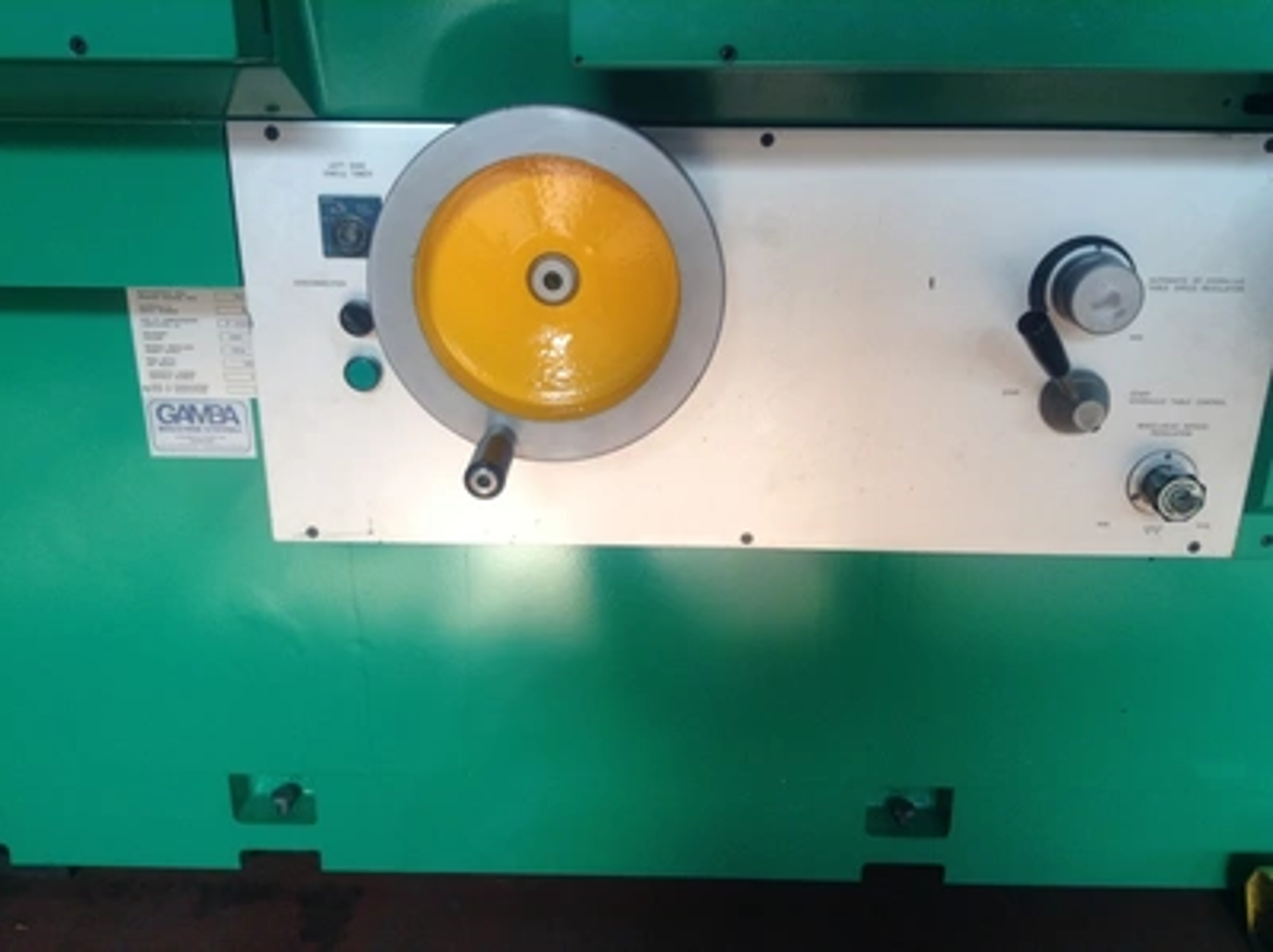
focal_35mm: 33
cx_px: 636
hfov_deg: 55.4
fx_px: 1212
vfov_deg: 42.9
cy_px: 476
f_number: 2.4
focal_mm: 3.3
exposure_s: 1/40
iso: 40
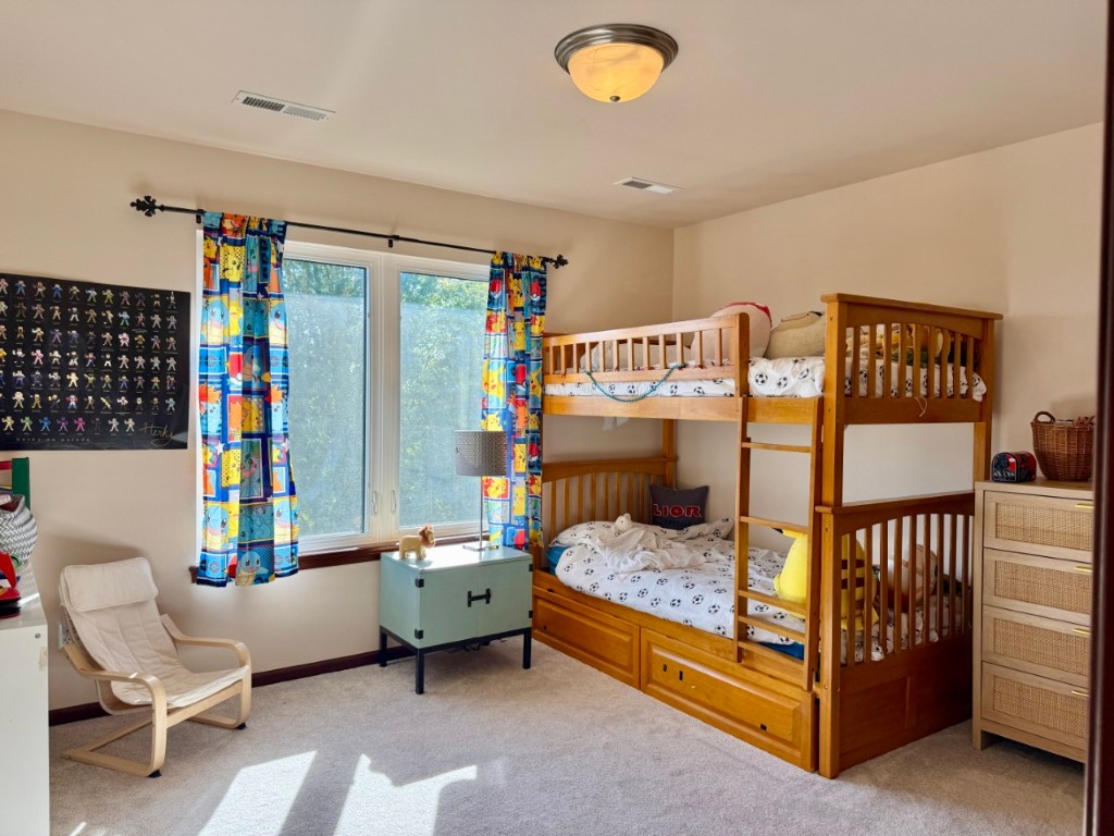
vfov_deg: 56.8
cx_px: 557
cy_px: 418
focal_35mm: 24
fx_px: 772
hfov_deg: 71.6
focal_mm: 6.76
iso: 80
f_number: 1.78
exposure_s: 1/257
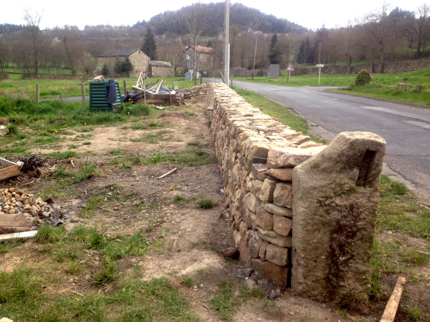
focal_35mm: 35
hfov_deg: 52.6
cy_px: 161
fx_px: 435
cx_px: 215
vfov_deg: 40.7
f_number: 2.4
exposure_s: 1/506
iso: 64
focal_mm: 4.28
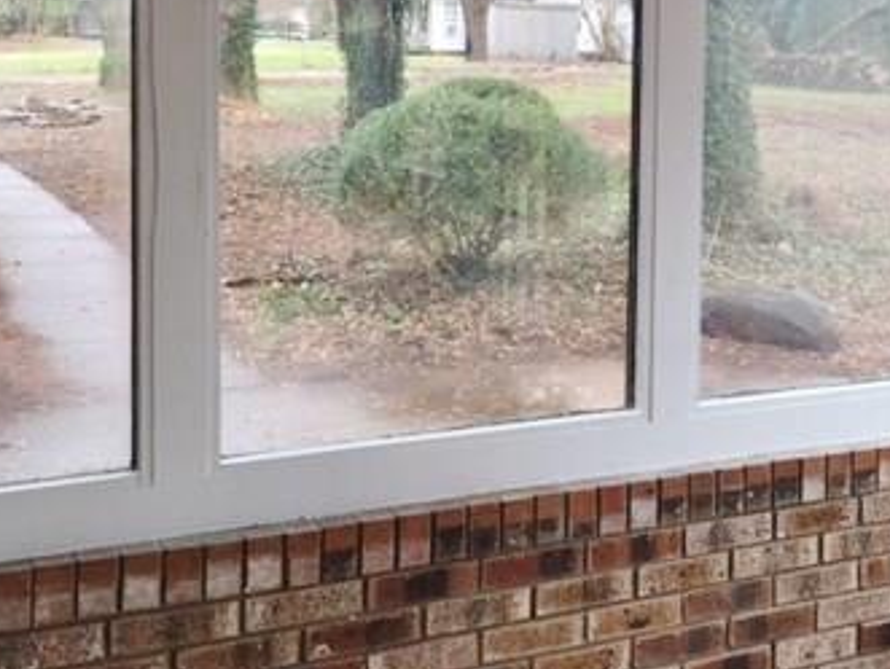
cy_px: 86
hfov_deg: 33.8
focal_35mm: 56
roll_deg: -0.8
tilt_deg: -1.7
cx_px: 645
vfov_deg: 25.5
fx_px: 1441
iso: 40
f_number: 2.2
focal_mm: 4.15
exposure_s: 1/60
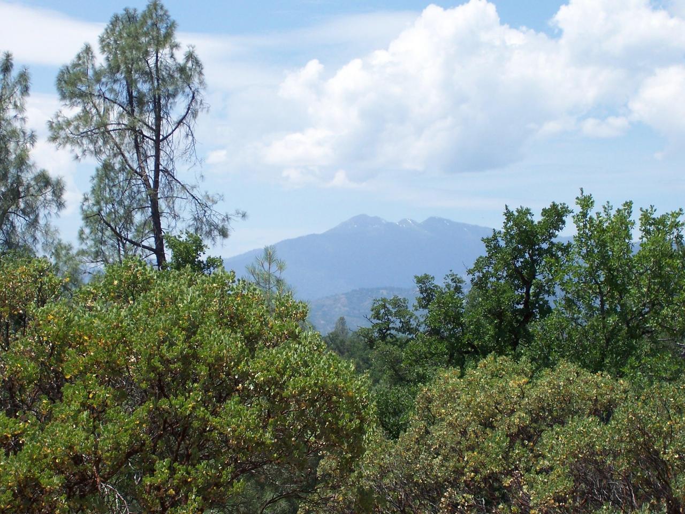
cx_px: 342
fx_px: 2018
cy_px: 257
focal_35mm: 102
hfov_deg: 19.3
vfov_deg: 14.5
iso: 80
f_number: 4.6
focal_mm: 16.8
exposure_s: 1/500
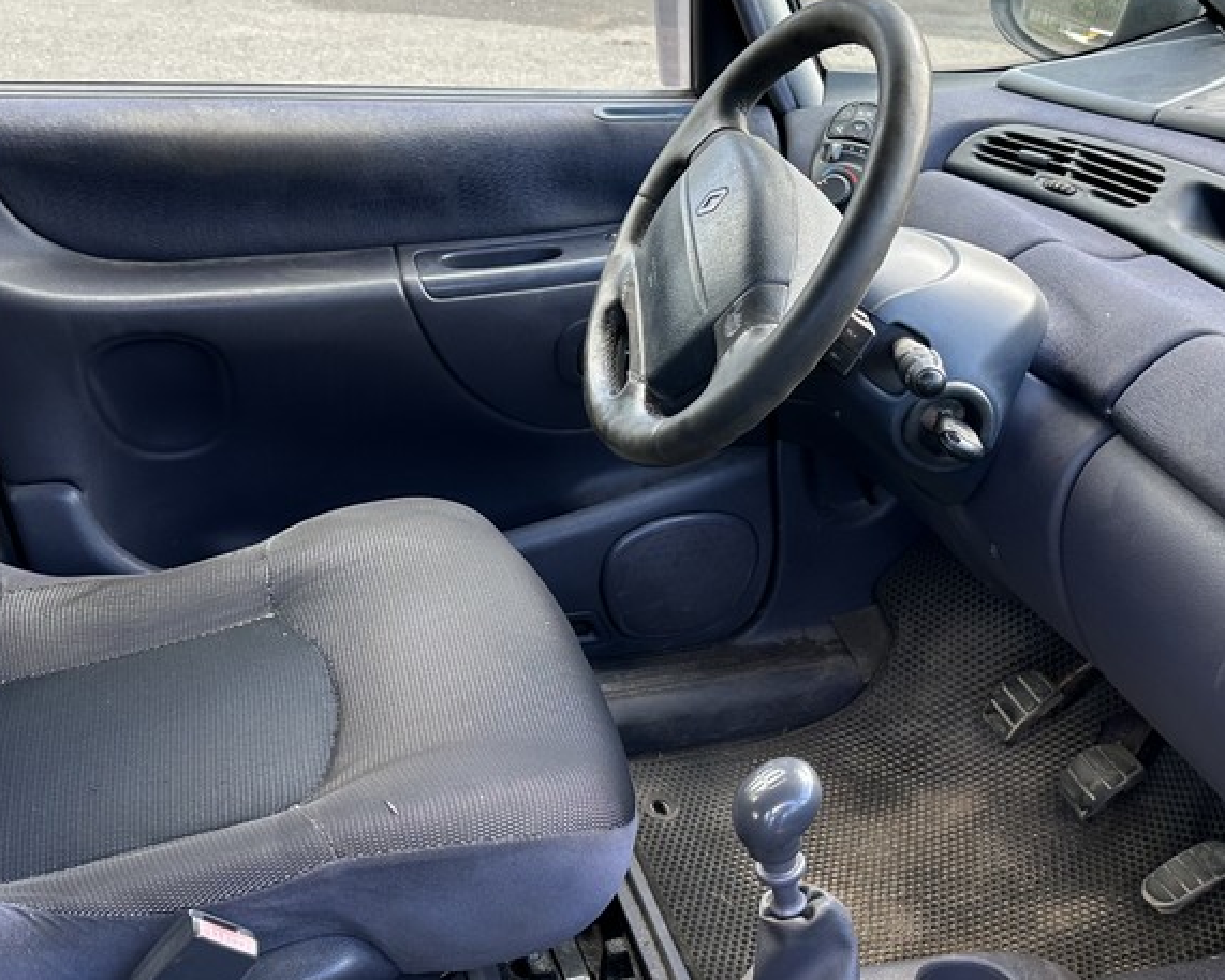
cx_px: 663
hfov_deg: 43.8
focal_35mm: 42
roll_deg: -2.4
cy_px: 457
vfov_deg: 35.7
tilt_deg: -26.6
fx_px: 1523
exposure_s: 1/121
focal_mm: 6.86
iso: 80
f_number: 1.78
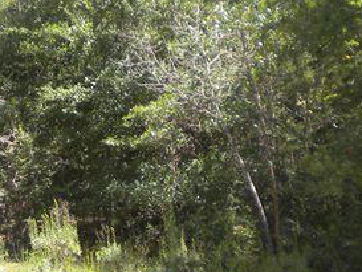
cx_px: 23
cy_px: 126
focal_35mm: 117
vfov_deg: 12.7
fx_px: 1224
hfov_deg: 16.6
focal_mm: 6.3
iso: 91
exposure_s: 1/424
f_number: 3.1
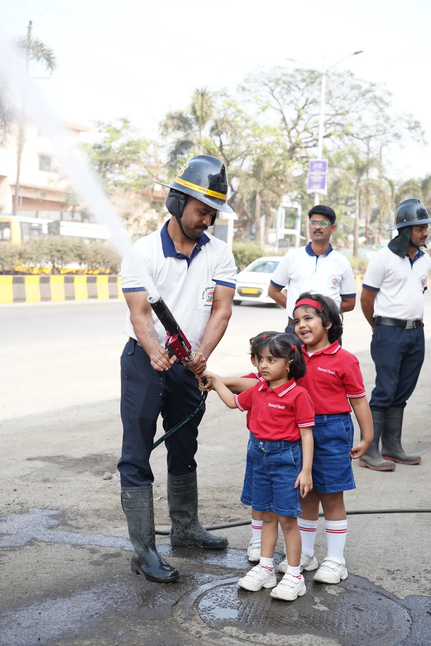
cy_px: 323
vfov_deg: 40.3
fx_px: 880
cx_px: 216
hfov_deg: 27.5
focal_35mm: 49
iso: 640
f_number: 4.5
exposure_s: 1/800
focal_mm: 49
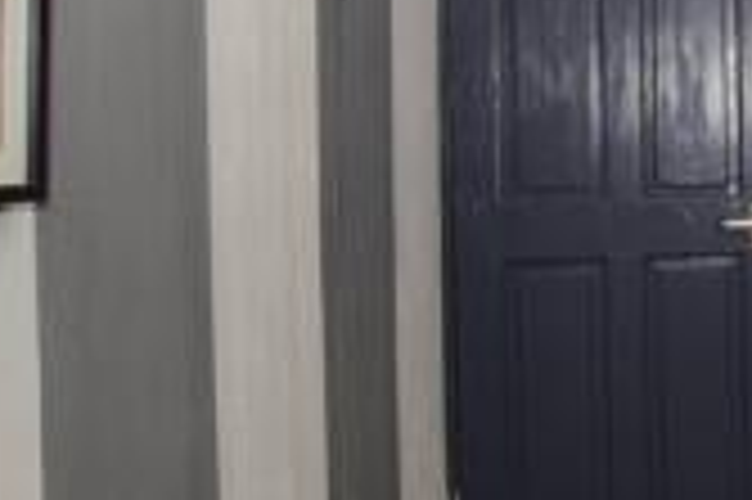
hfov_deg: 20.8
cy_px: 119
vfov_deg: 22.7
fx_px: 1231
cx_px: 1405
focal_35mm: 59
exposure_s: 1/40
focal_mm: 10
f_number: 8
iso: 400
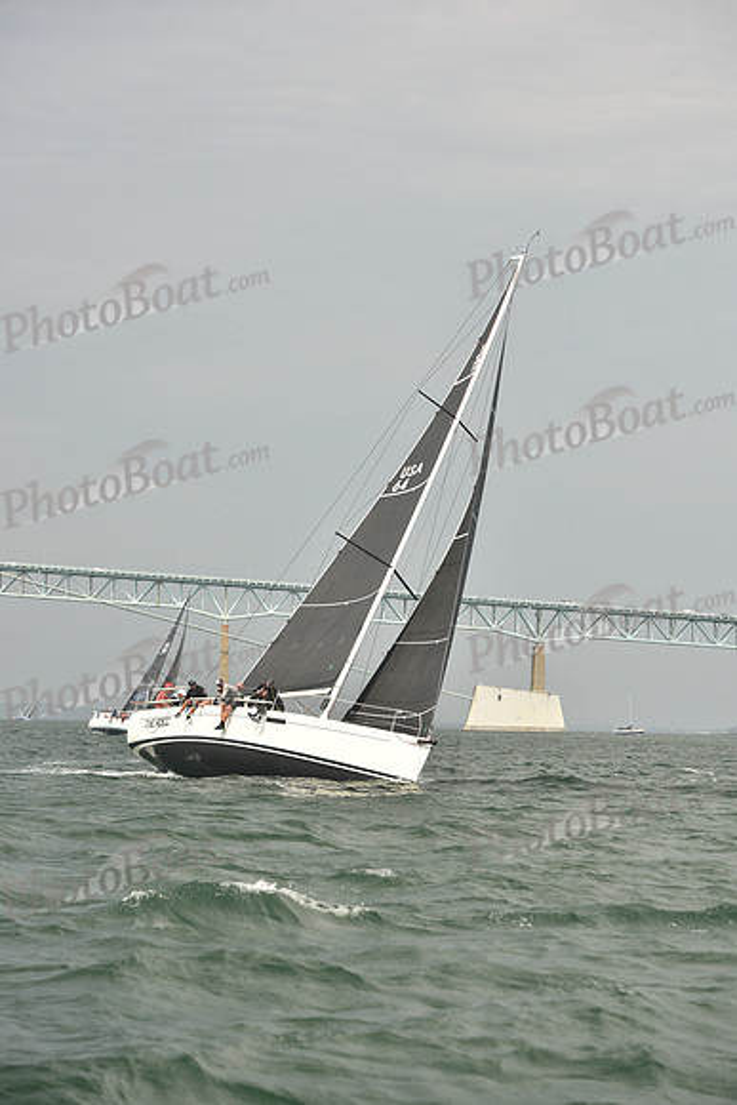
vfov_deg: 21.5
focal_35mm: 95
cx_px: 368
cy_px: 552
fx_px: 2915
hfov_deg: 14.4
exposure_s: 1/640
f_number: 5.6
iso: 250
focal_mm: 95
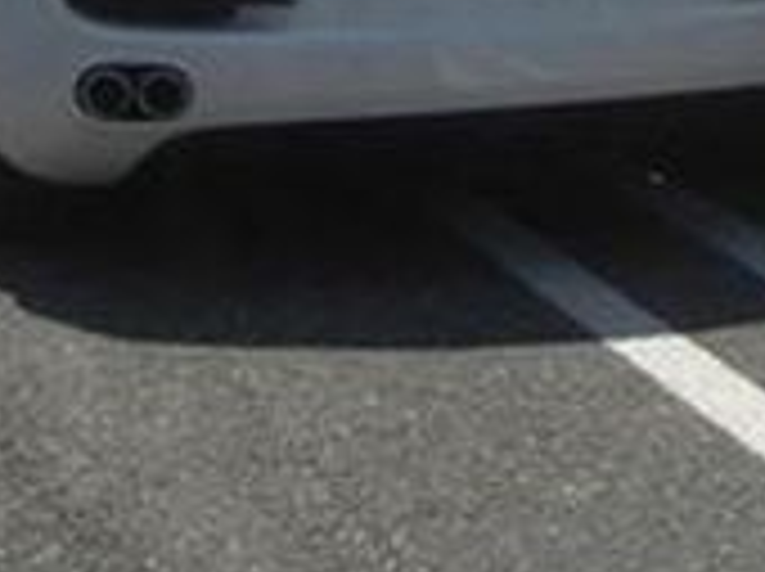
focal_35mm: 143
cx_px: 394
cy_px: -315
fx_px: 3156
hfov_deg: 13.8
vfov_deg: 10.0
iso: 80
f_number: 8
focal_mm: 7.9
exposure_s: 1/320
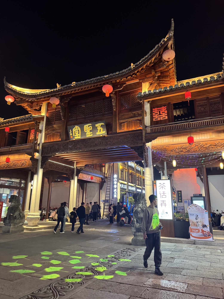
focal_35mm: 24
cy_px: 150
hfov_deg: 56.8
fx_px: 207
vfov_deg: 71.6
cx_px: 112
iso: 500
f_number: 1.78
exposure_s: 1/50
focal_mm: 6.76
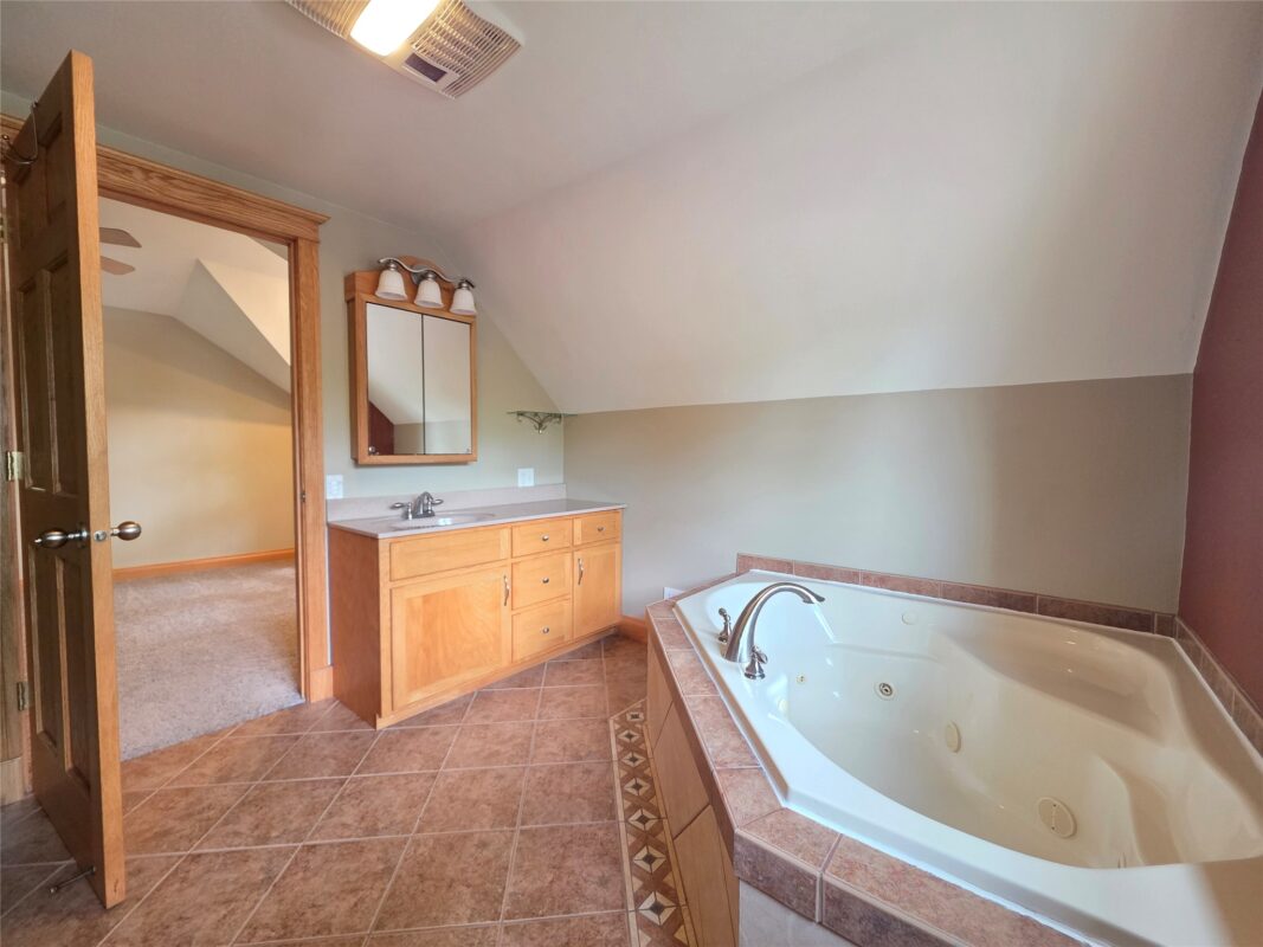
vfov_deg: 89.9
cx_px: 632
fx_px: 474
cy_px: 474
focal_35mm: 13
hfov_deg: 106.2
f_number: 1.9
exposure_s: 1/60
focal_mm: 2.2
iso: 400
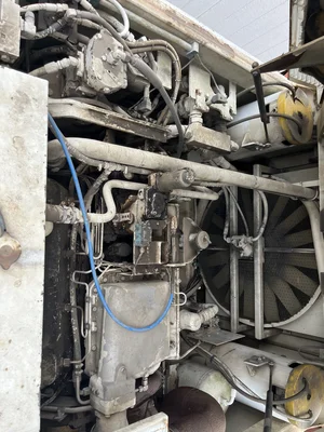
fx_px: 324
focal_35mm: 26
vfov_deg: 67.3
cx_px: 162
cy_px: 216
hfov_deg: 53.1
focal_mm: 5.1
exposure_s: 1/566
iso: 50
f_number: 1.6
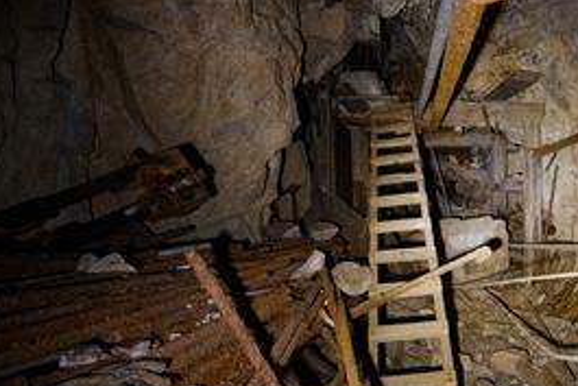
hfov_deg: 60.9
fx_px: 434
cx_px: 475
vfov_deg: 47.8
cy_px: 227
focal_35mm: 27
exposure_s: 1/1.6
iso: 100
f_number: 5.6
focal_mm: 14
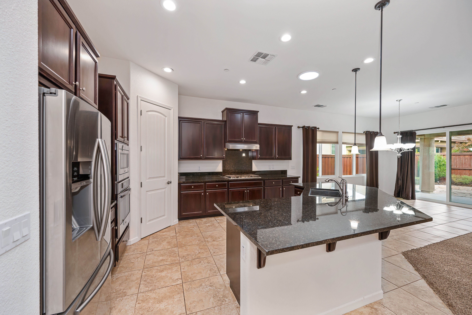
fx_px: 184
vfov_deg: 81.2
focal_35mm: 14
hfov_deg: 104.3
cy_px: 158
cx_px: 236
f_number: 6.3
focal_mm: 14
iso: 640
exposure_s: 1/80
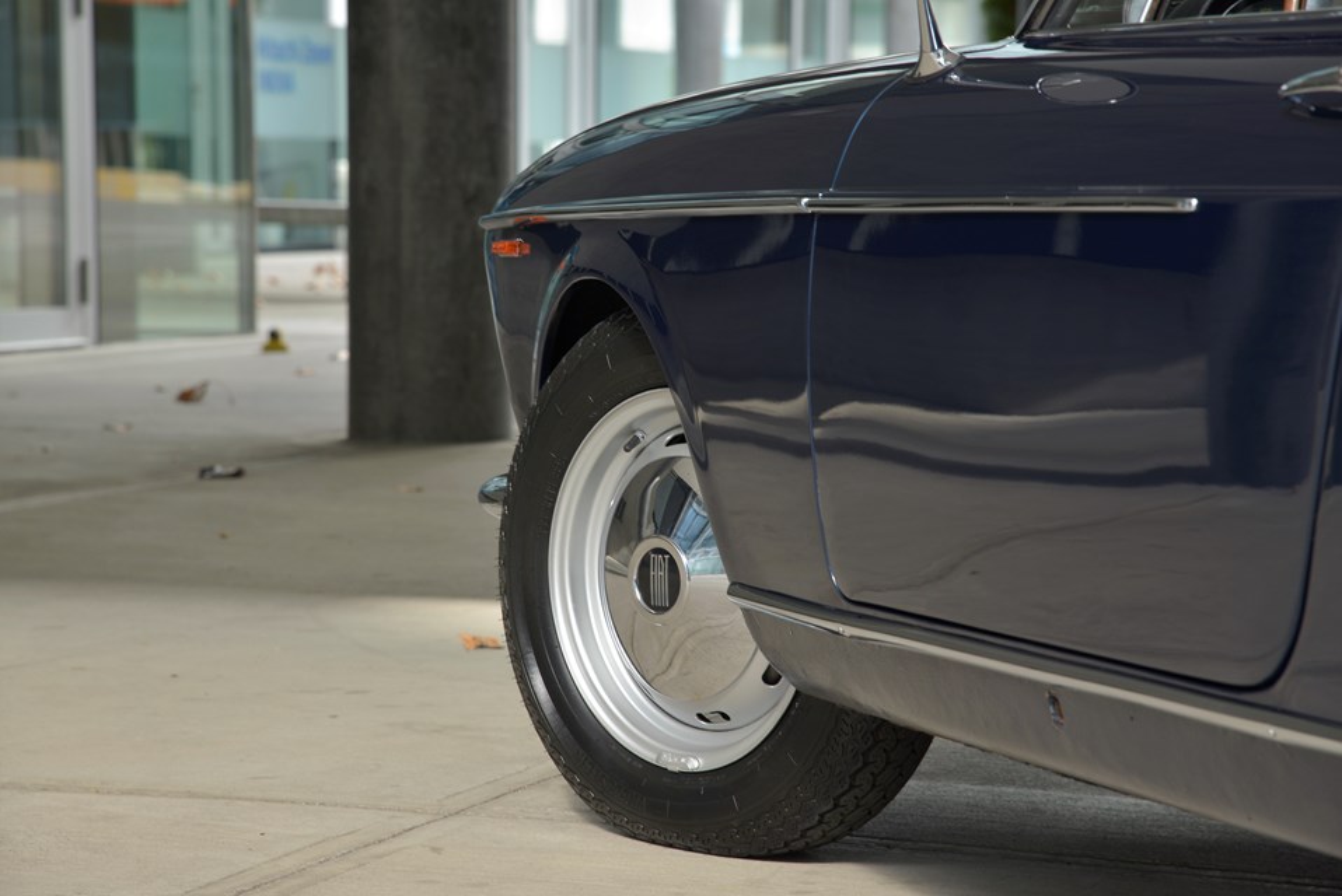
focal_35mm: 112
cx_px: 671
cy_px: 448
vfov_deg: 12.2
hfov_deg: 18.3
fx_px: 4177
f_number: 7.1
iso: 250
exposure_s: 1/60
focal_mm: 112
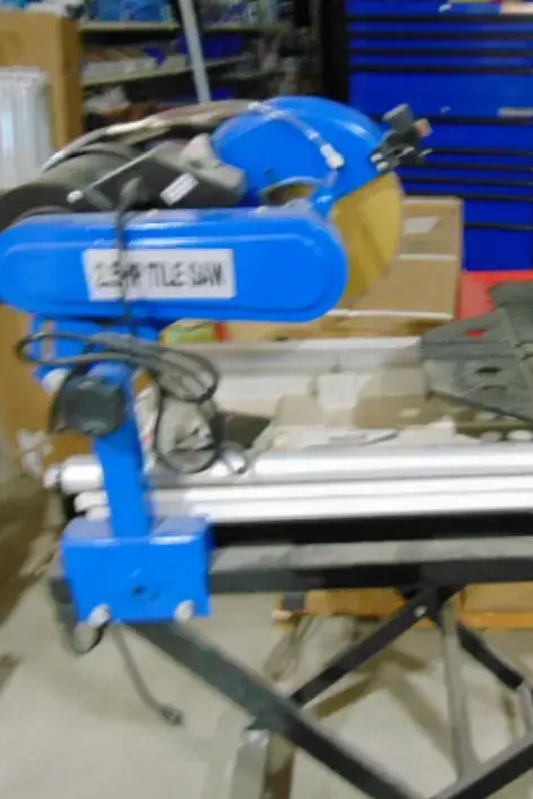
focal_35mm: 35
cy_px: 397
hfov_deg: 36.3
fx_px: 778
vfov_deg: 54.4
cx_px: 441
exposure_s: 1/15
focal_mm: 4.5
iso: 400
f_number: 3
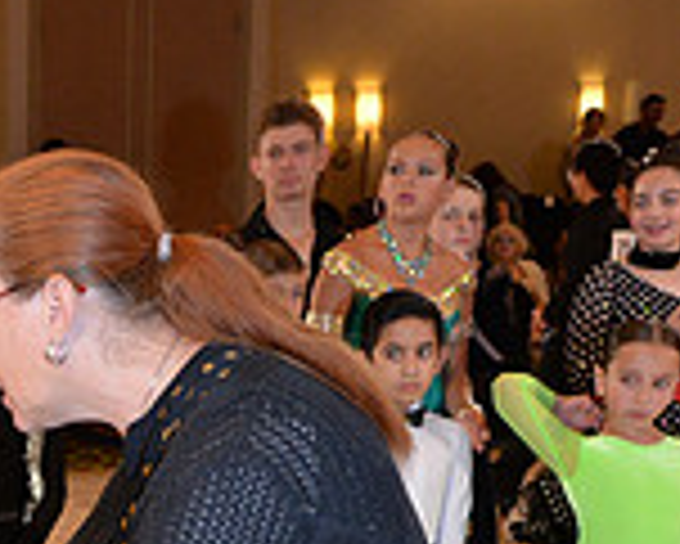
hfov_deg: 15.7
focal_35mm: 115
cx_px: -252
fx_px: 2316
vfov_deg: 12.7
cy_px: 838
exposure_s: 1/250
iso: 1600
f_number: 5.6
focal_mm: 32
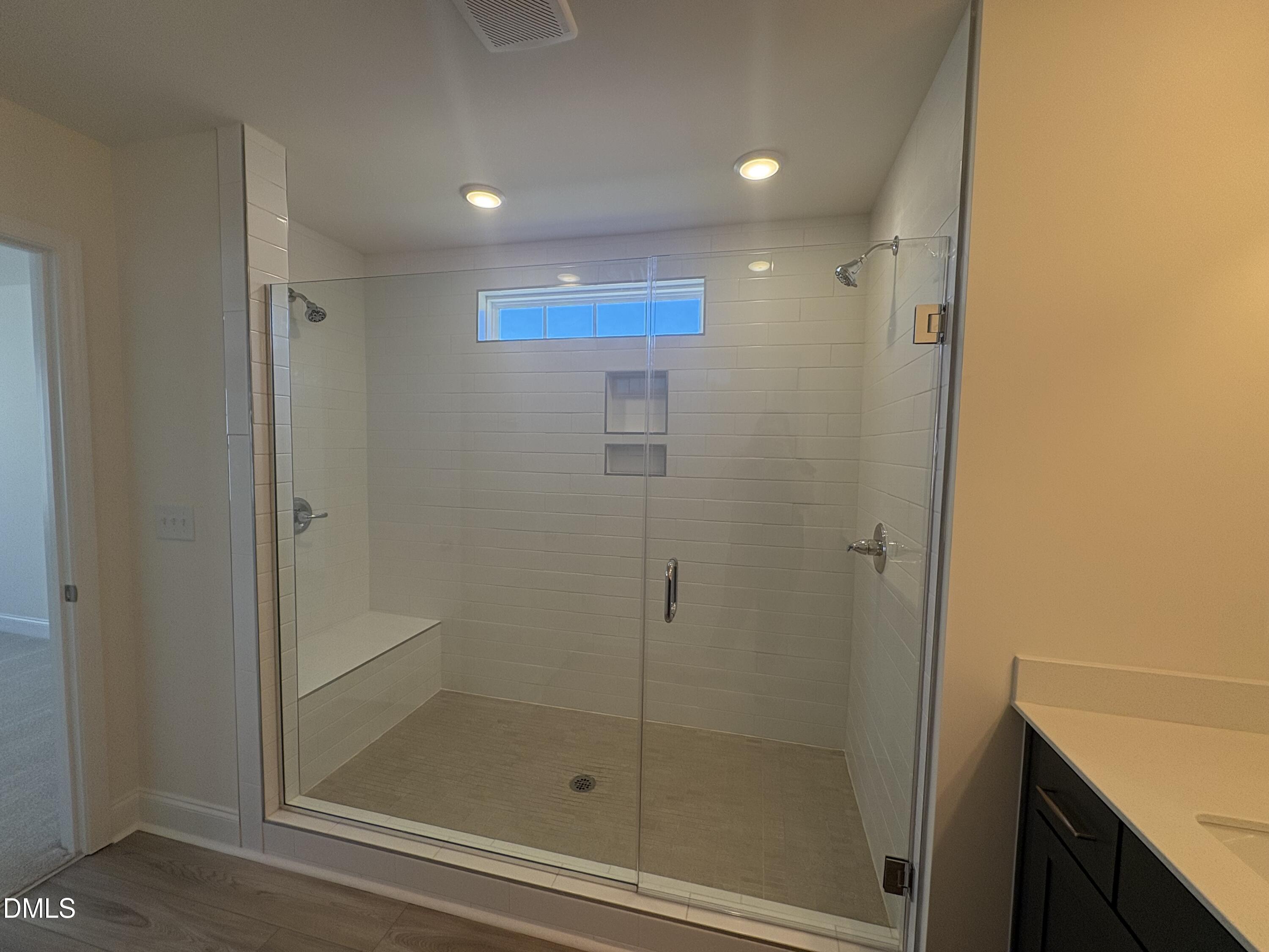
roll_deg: -1.5
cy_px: 476
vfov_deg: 85.7
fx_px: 513
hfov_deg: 102.1
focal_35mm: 14
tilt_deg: -3.2
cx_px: 634
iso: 80
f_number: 2.2
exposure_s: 1/127
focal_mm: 2.22
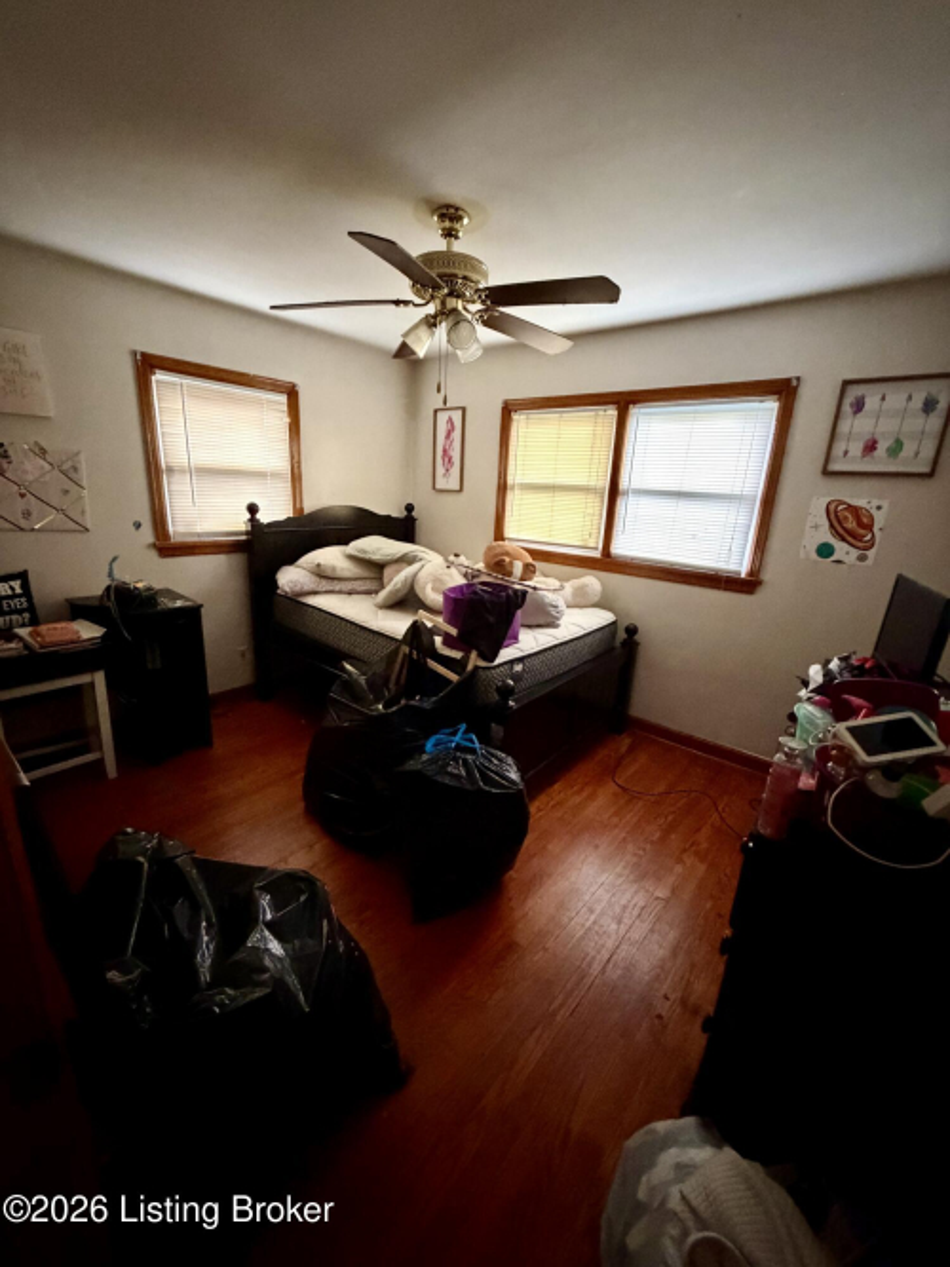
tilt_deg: -16.3
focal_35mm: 14
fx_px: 512
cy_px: 634
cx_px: 475
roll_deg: -2.3
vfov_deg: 102.1
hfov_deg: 85.7
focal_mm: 2.22
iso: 1250
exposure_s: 1/40
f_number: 2.2
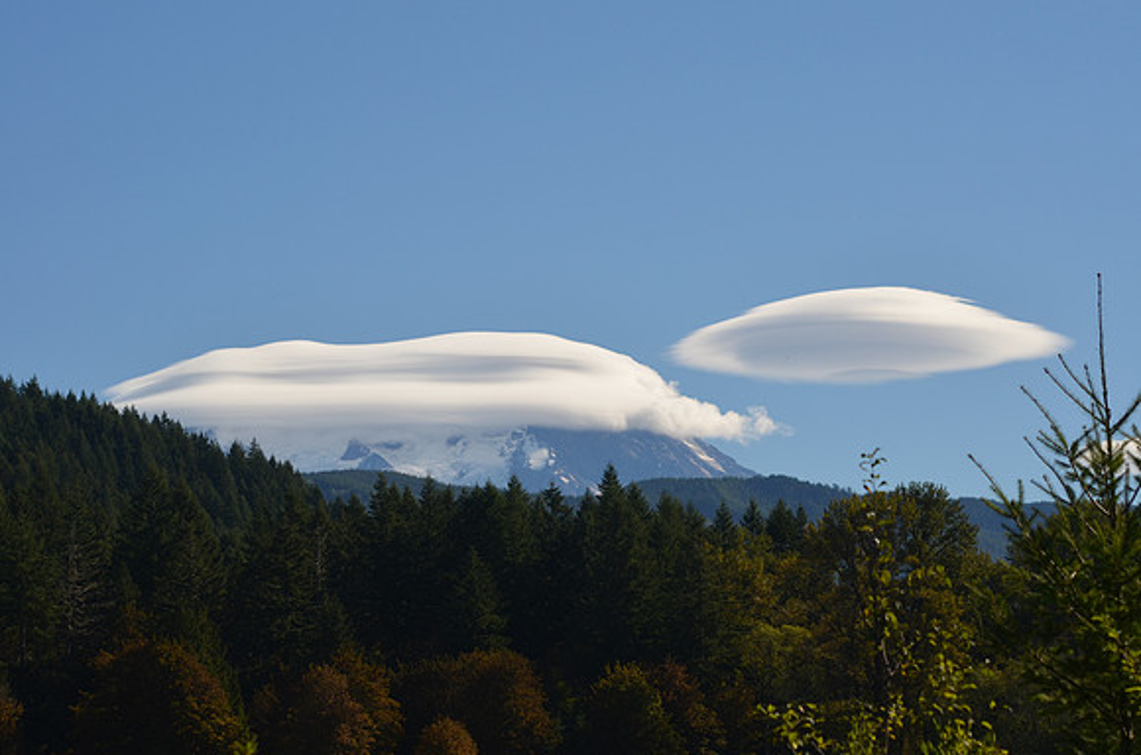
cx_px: 570
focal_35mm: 129
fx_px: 4080
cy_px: 378
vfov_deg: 10.6
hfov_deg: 15.9
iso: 200
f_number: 6.3
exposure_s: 1/640
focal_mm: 86
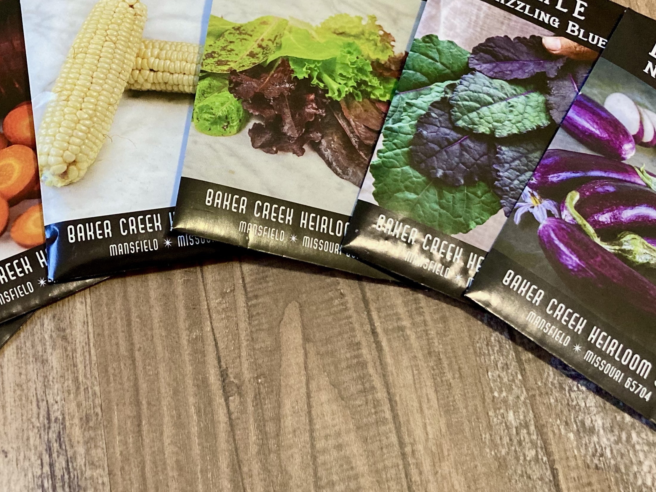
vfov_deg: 28.3
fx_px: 966
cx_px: 234
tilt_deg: -67.4
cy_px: 159
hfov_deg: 37.2
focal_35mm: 51
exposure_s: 1/60
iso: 320
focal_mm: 3.99
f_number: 1.8
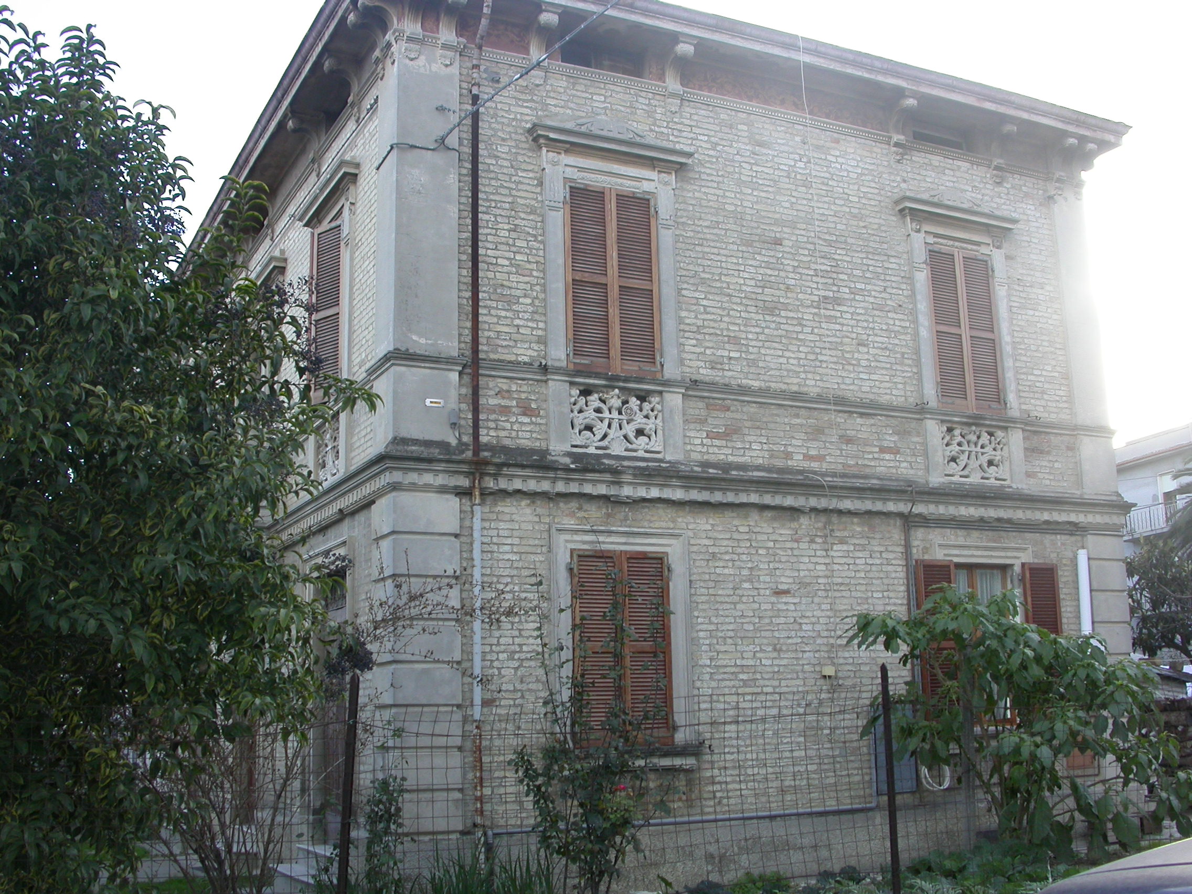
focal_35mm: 38
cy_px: 447
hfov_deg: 49.0
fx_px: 1309
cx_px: 596
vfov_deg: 37.7
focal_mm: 7.85
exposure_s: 1/107
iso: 100
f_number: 4.2
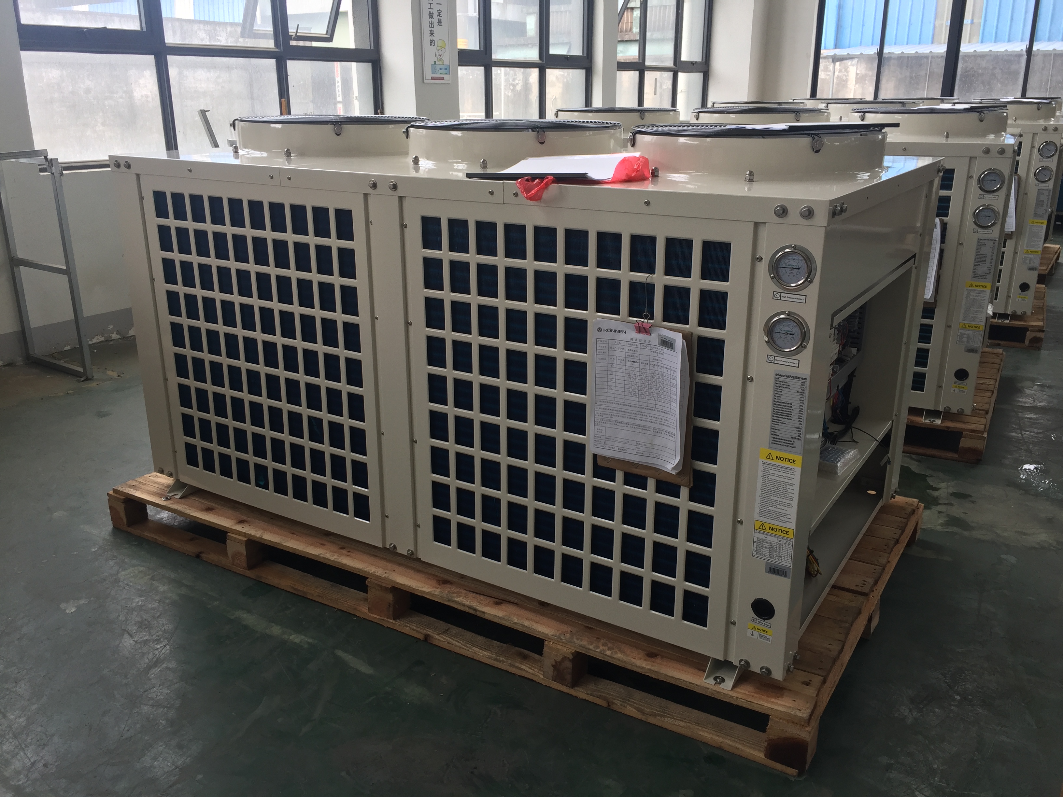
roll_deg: -0.7
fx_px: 891
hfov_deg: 61.7
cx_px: 532
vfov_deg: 48.2
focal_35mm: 29
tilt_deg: -16.1
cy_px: 398
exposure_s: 1/121
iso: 32
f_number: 2.2
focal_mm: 4.15
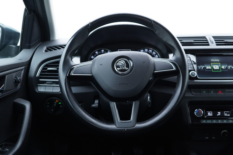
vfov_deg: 36.9
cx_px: 116
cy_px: 78
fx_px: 233
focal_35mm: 36
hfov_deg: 53.1
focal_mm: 24
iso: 320
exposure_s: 1/40
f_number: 2.8
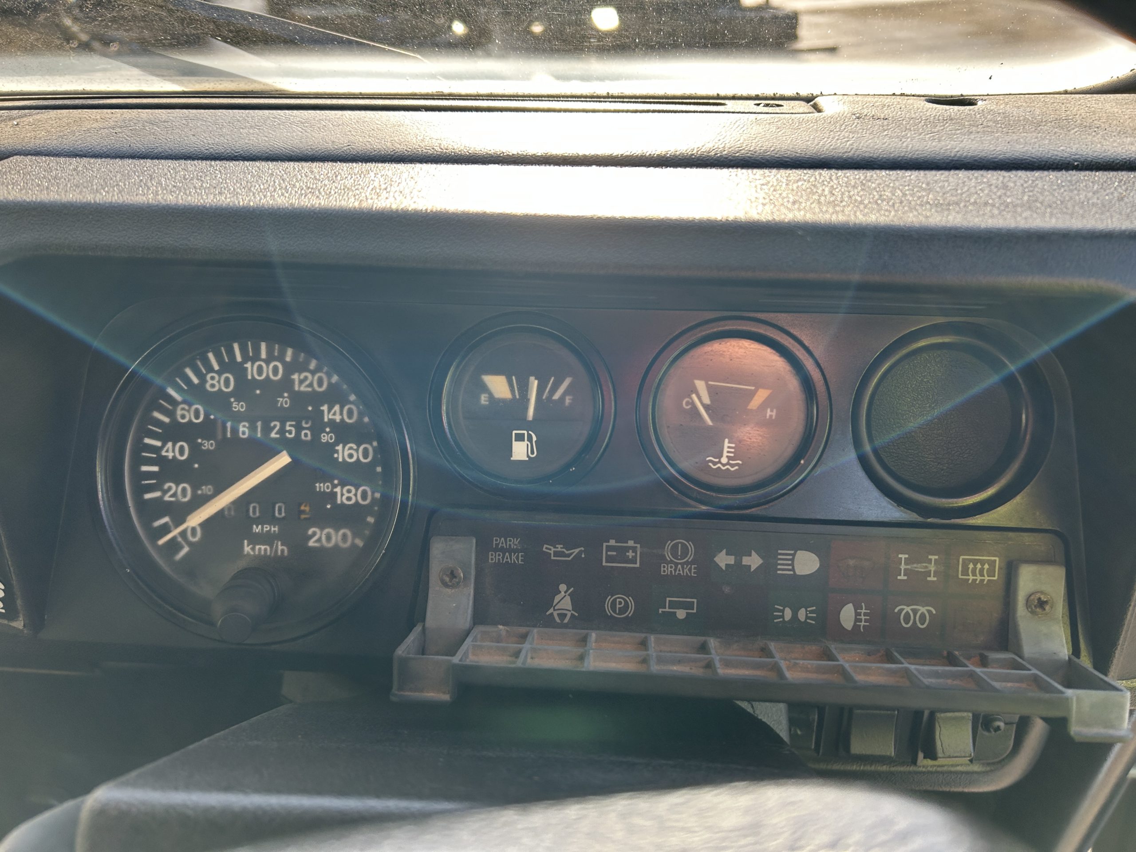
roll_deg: +2.0
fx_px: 853
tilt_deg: -33.1
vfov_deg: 53.1
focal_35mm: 26
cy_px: 426
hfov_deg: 67.3
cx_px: 568
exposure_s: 1/471
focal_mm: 5.7
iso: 50
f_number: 1.5
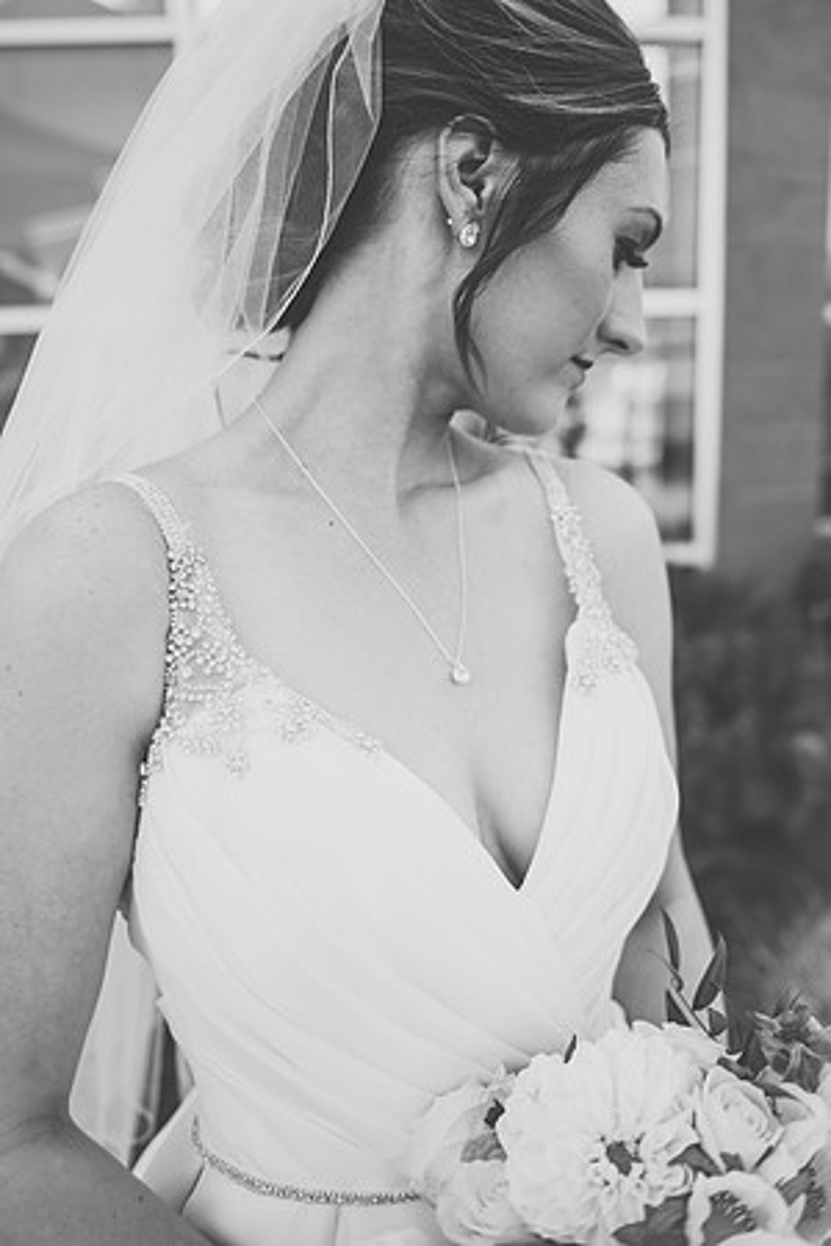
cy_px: 623
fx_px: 935
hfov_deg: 47.9
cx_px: 416
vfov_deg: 67.4
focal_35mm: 27
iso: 100
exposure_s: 1/500
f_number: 2.8
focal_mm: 27
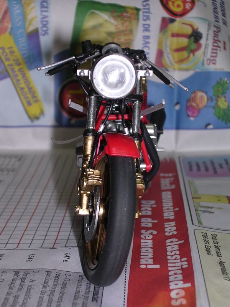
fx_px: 762
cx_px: 115
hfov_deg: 17.2
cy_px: 154
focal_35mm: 86
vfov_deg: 22.8
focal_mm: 13
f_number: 4.1
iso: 100
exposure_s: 1/60.1
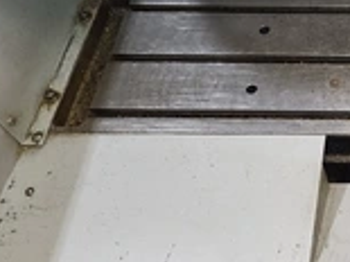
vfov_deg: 21.7
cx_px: 436
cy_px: 68
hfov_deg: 25.5
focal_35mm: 67
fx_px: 677
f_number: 1.8
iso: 100
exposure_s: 1/40
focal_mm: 5.4
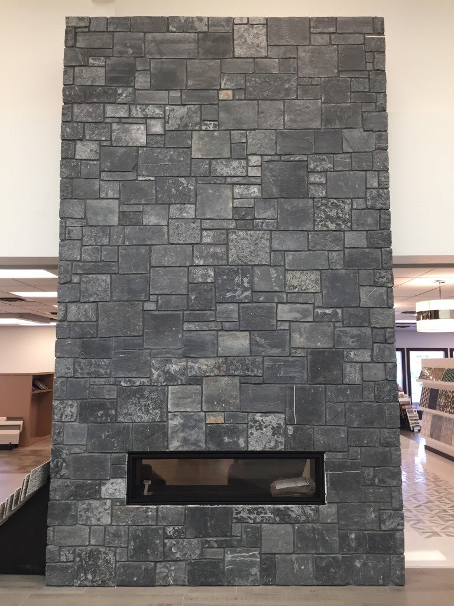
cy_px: 303
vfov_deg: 61.7
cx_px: 227
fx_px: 507
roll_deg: -0.7
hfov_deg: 48.2
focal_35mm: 29
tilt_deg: +8.5
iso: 32
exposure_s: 1/30
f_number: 2.2
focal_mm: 4.15
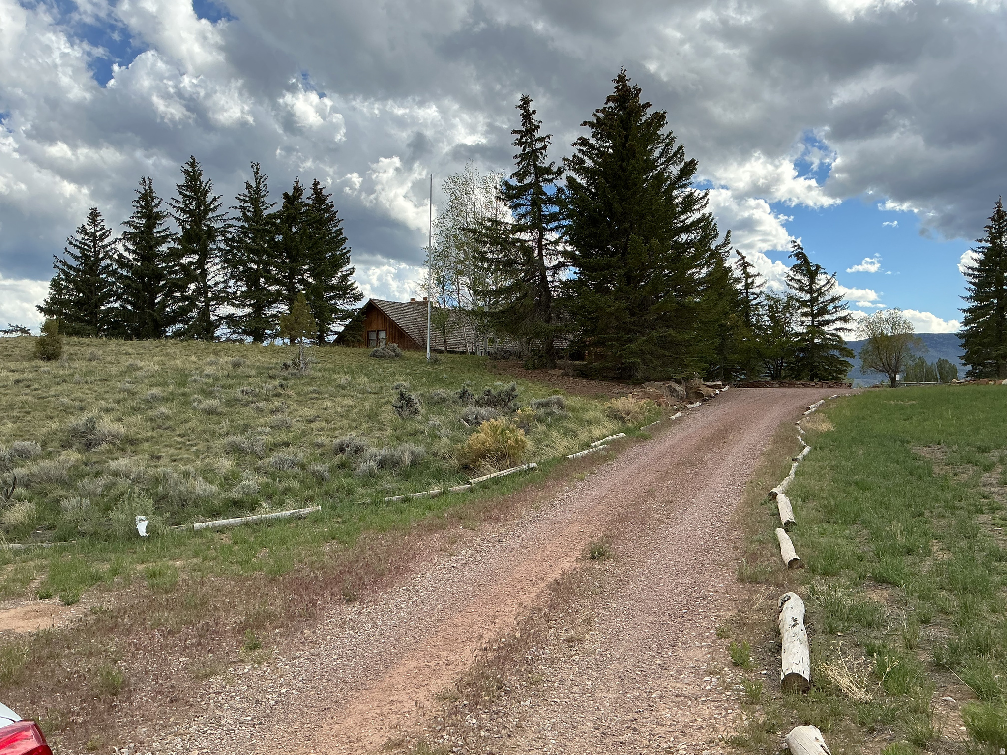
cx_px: 504
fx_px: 844
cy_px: 378
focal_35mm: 29
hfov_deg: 61.7
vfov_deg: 48.2
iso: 25
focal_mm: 3
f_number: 1.8
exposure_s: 1/1577
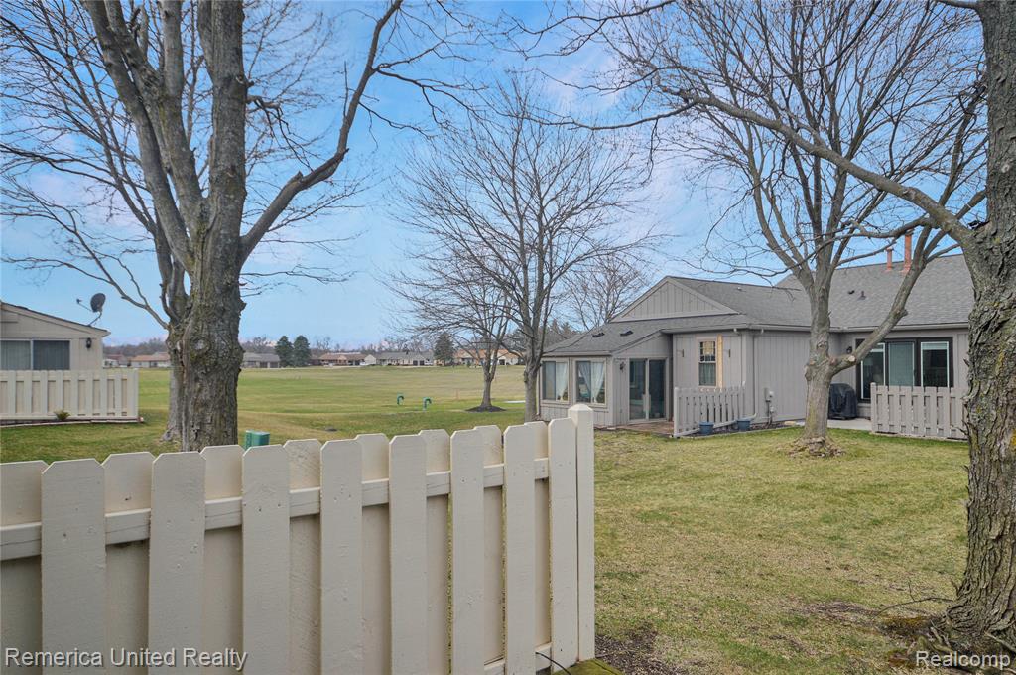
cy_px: 338
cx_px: 508
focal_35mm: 22
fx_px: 634
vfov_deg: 56.0
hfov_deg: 77.4
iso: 200
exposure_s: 1/400
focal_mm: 15
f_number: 7.1
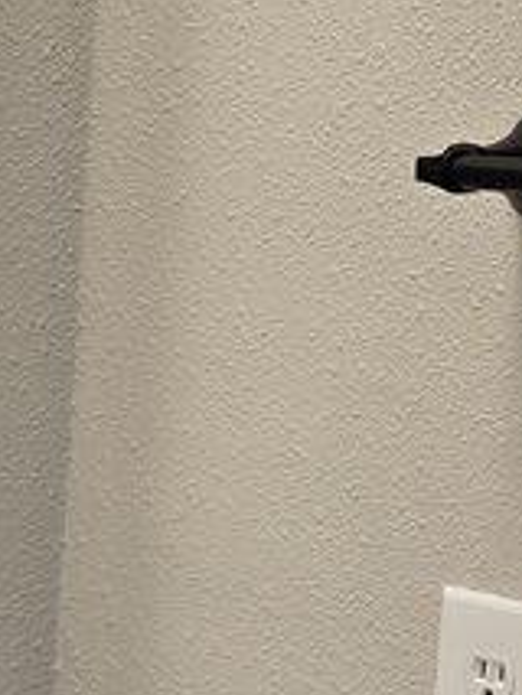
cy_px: 721
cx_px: -734
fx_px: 3334
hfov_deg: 8.2
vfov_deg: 11.8
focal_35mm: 166
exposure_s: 1/120
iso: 50
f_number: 1.8
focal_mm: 5.4
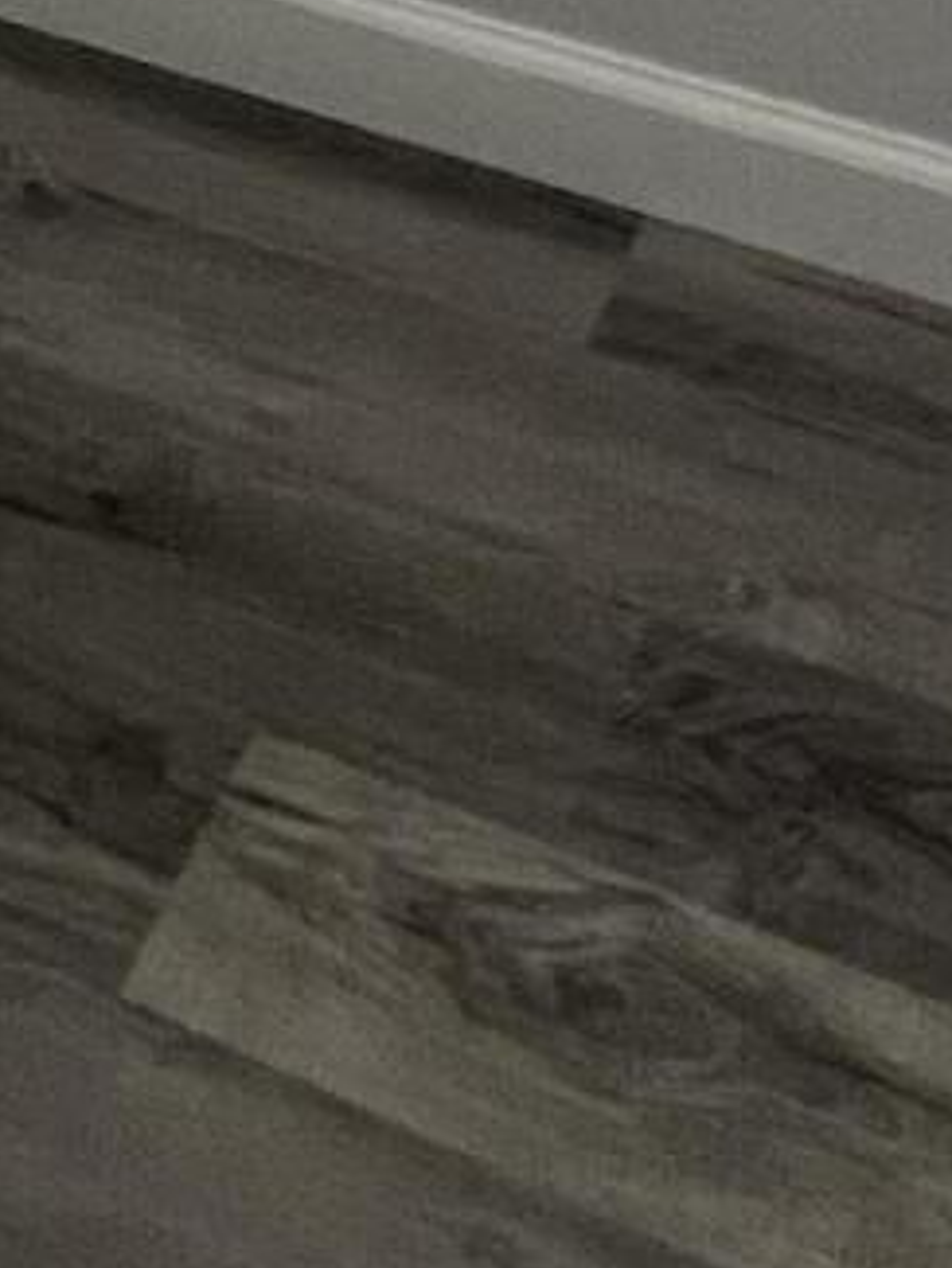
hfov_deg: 18.2
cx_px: 109
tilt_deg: -0.5
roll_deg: +2.0
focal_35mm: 80
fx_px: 2932
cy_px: -1904
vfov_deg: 14.3
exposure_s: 1/60
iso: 160
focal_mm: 1.57
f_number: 1.8
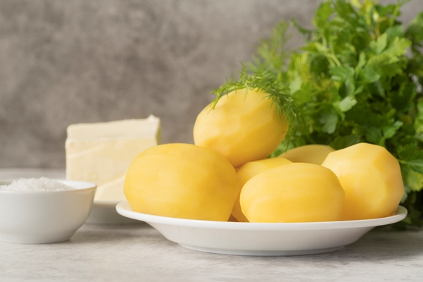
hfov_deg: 20.4
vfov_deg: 13.7
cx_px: 212
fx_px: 1176
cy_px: 141
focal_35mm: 100
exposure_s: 1/13
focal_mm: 100
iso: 100
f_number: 11
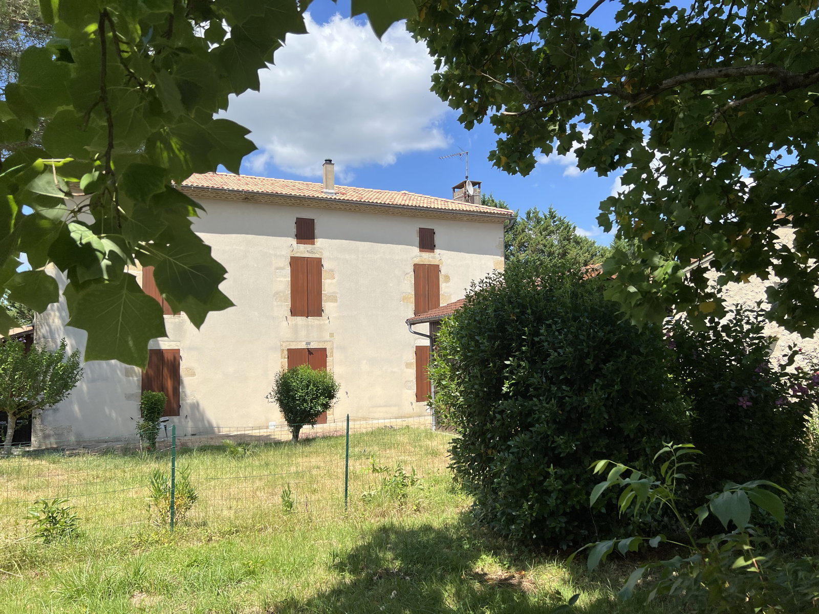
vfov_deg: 53.1
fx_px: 615
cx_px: 410
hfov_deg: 67.3
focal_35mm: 26
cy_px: 307
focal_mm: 5.7
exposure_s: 1/3571
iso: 50
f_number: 1.5
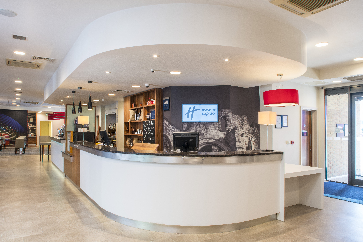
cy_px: 121
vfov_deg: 53.1
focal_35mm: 24
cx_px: 182
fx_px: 242
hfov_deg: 73.7
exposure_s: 1
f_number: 16
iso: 160
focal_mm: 24
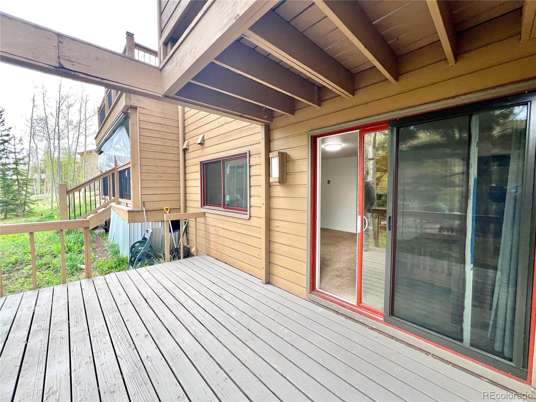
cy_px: 201
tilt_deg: -3.3
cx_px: 268
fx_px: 201
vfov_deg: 89.9
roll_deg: -0.2
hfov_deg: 106.2
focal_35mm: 13
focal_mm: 1.57
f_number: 1.8
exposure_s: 1/99
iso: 64
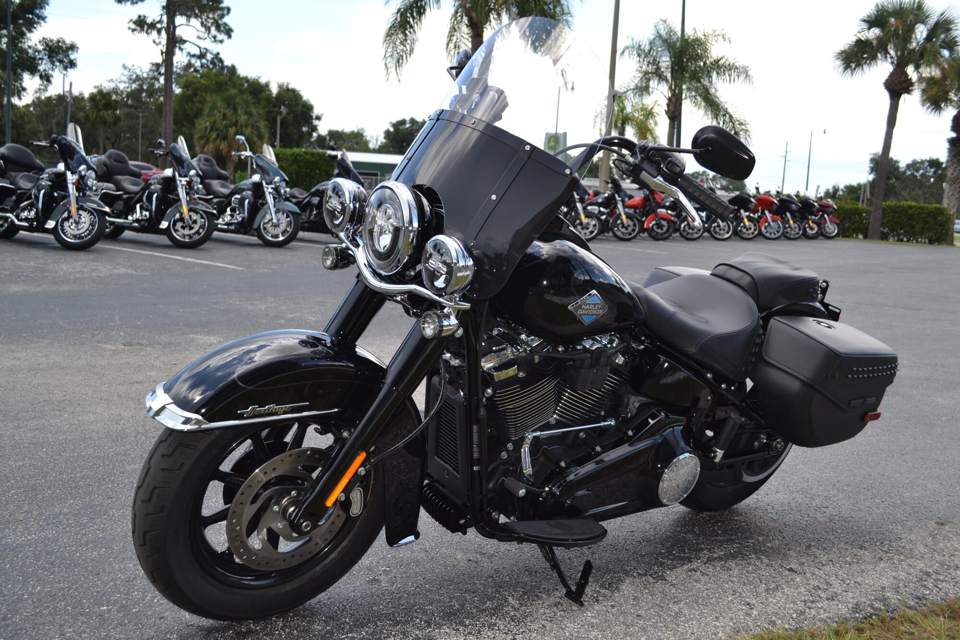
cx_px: 480
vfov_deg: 36.9
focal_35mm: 36
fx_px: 960
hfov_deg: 53.1
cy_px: 320
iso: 100
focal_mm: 24
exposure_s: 1/200
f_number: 5.6
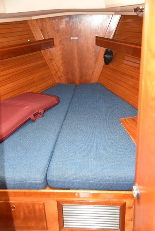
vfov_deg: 50.7
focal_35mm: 38
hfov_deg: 35.1
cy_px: 116
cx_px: 78
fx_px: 245
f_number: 4
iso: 3200
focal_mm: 38
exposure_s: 1/60
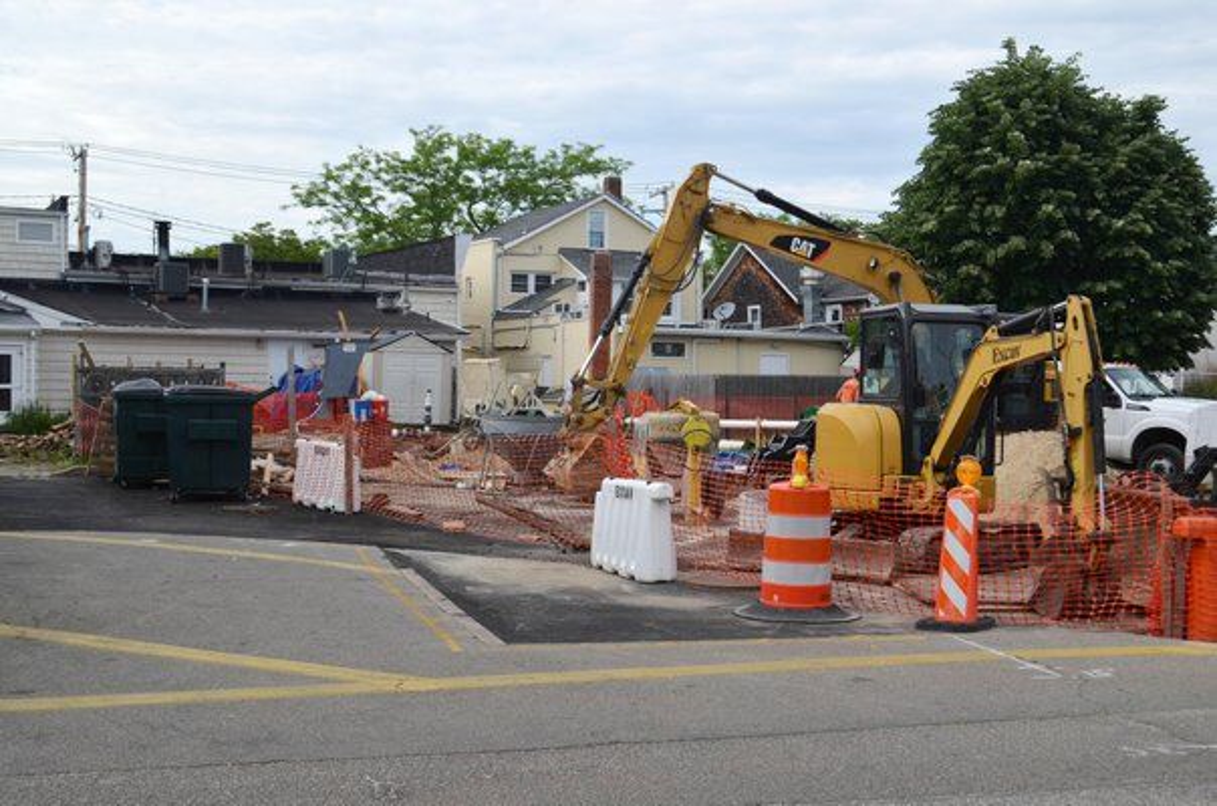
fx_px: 1518
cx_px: 608
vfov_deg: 29.7
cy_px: 403
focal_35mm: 45
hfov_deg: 43.7
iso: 110
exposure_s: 1/250
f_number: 8
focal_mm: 30
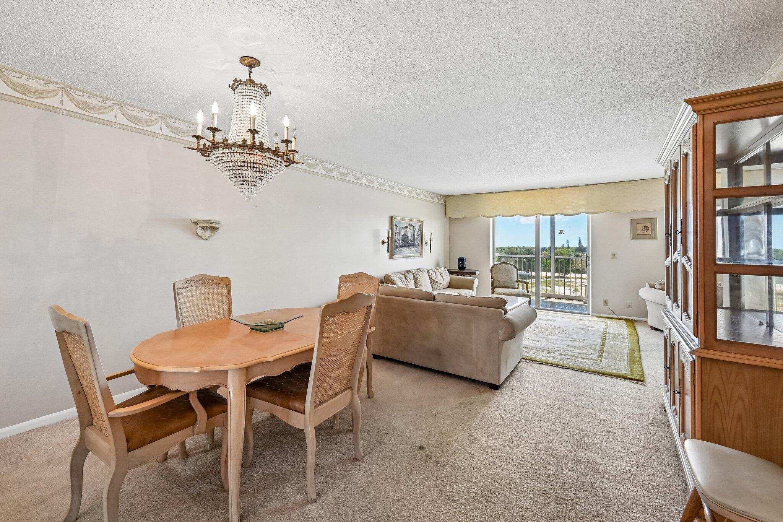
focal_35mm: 14
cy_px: 261
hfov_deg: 104.3
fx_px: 304
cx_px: 392
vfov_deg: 81.2
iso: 2500
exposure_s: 1/400
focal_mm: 14
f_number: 8
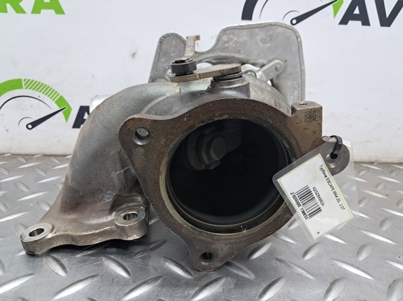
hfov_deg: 65.4
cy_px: 150
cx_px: 202
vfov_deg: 51.3
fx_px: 314
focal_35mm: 27
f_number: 1.8
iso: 200
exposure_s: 1/50
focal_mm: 4
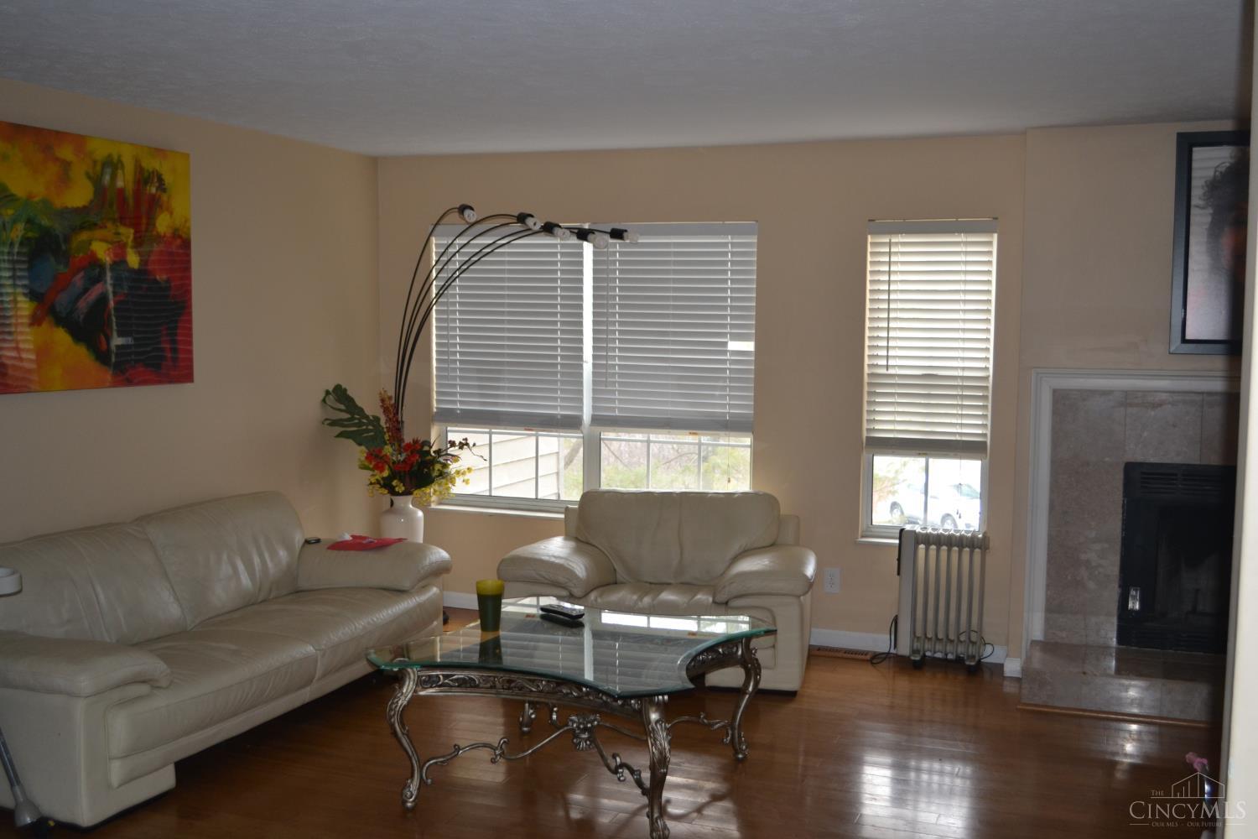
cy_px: 420
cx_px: 629
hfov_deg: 53.1
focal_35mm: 36
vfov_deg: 36.9
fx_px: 1258
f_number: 4
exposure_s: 1/60
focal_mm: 24
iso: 450
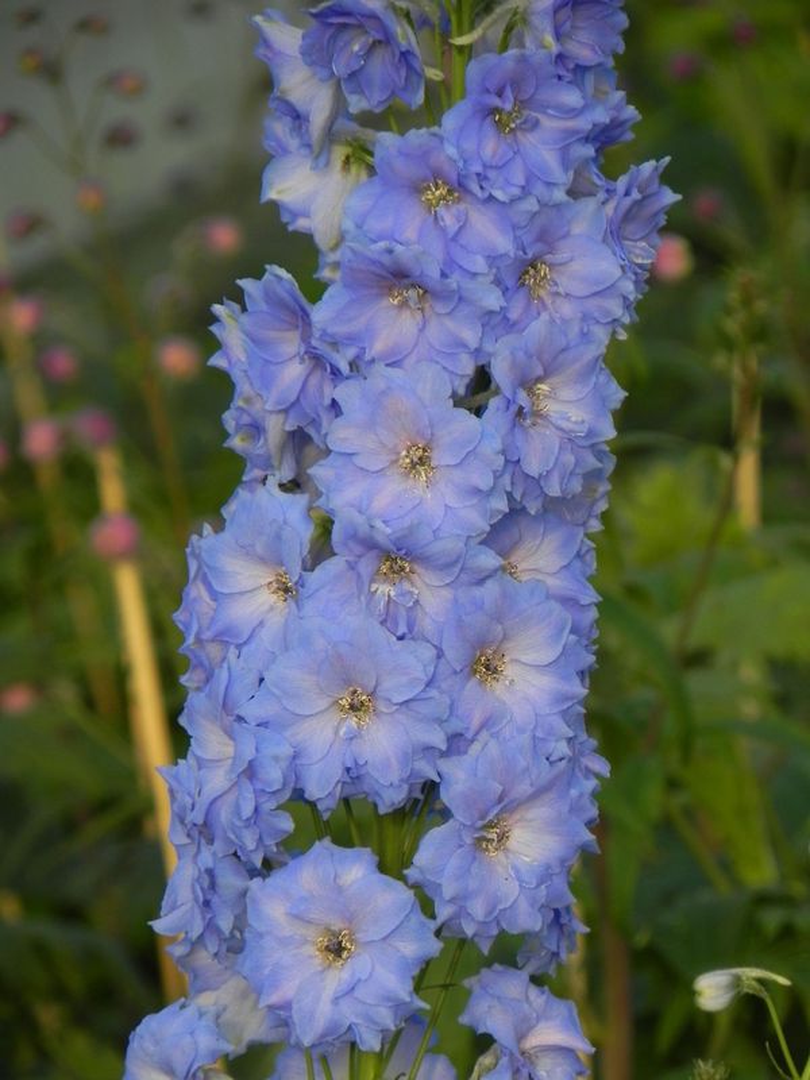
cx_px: 405
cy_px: 540
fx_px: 11762
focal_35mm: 377
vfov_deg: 5.3
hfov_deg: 3.9
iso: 160
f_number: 5
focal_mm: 67.2
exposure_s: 1/320
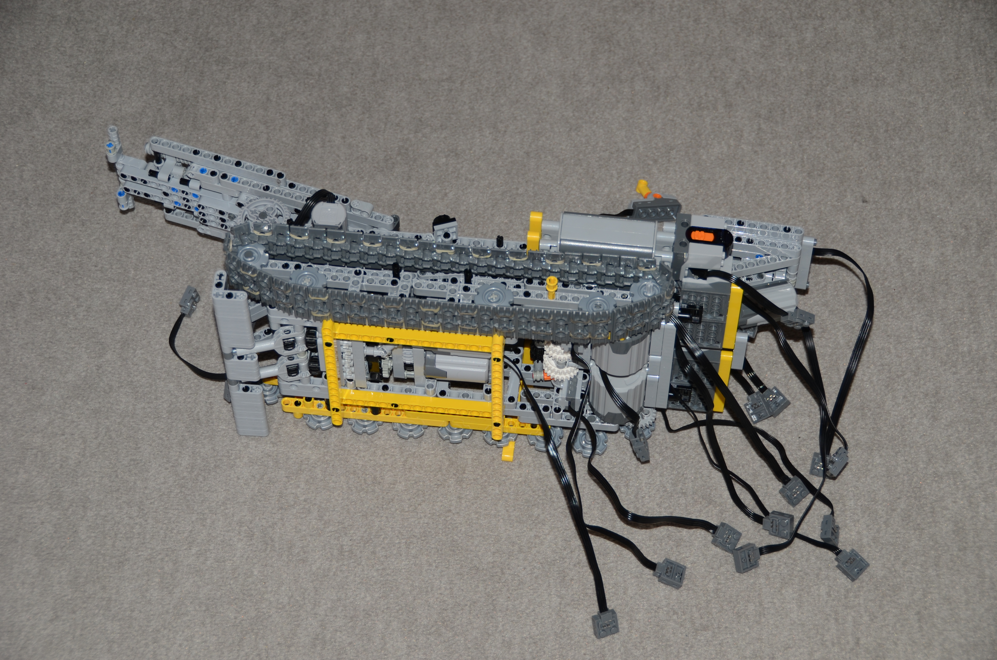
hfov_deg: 26.0
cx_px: 498
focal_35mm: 78
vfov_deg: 17.4
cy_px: 330
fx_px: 2156
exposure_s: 1/60
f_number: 4.8
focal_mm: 52
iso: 100
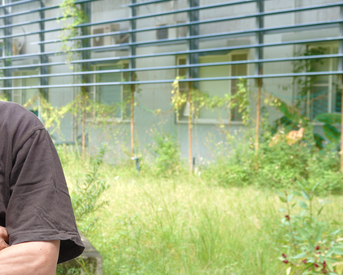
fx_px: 954
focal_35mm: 94
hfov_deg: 19.1
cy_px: 191
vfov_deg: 16.3
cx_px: -77
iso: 100
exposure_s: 1/125
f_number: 3.2
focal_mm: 14.16
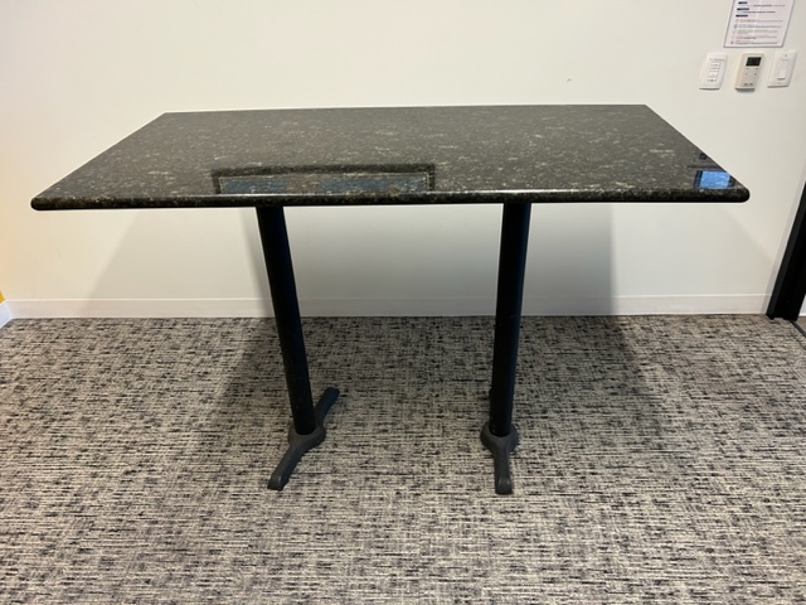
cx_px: 403
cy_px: 302
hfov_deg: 67.3
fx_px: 605
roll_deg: +3.0
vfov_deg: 53.1
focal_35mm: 26
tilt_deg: -30.3
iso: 250
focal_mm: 5.7
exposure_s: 1/60
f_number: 1.5
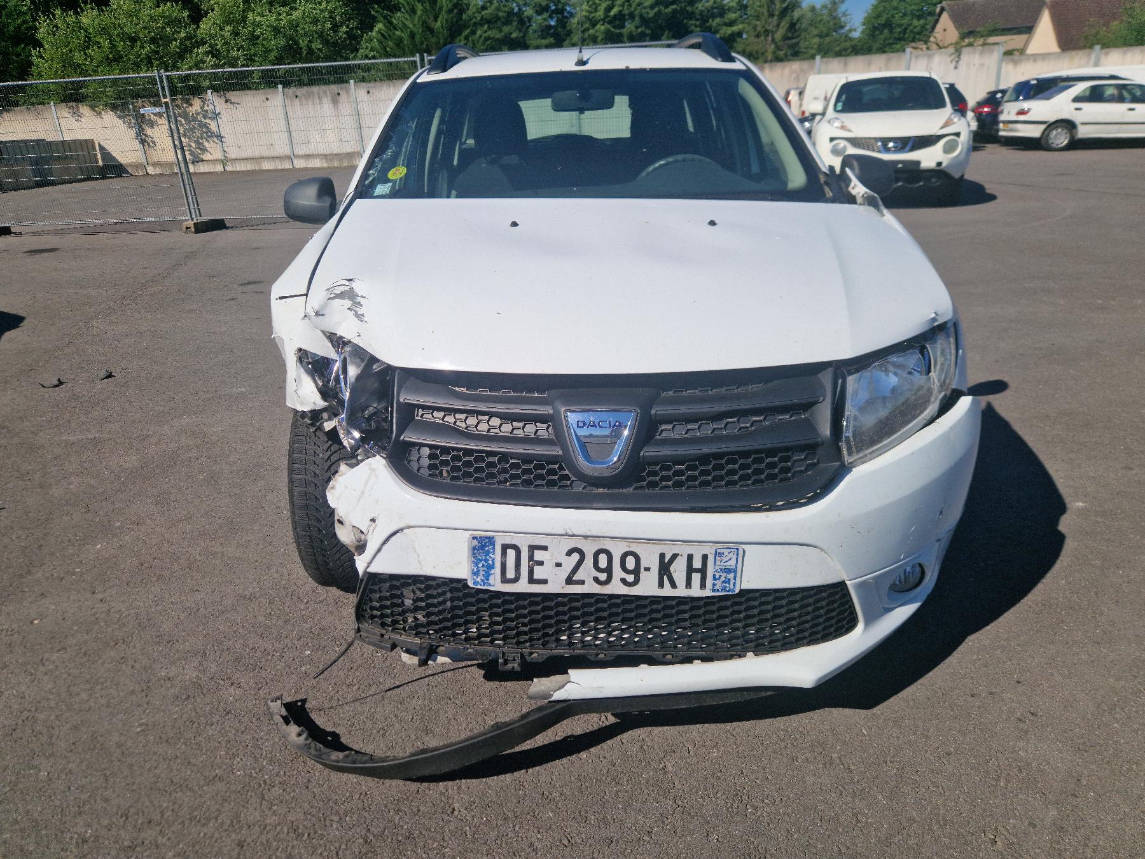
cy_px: 430
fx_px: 761
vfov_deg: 58.9
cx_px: 572
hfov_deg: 73.9
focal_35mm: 23
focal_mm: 5.4
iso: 50
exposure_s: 1/3333
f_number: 1.8
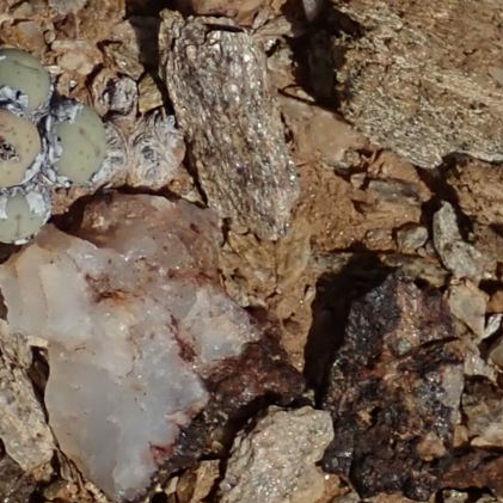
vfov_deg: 6.0
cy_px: 189
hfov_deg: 5.9
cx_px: -19
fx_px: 4833
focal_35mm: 294
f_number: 16
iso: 100
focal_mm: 12.6
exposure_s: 1/200
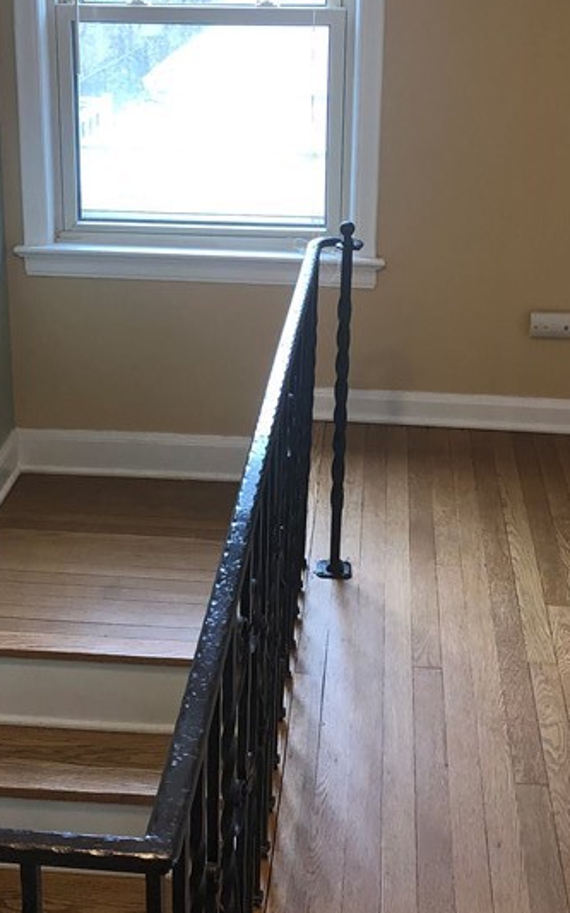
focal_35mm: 57
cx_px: 255
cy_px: 281
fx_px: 1417
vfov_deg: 35.2
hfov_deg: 22.7
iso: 50
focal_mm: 3.99
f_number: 1.8
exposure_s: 1/120
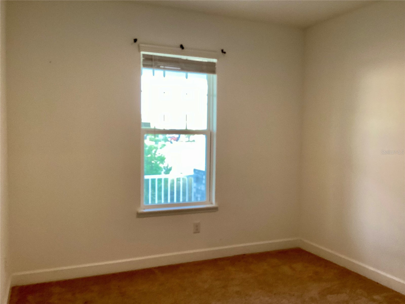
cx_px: 202
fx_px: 363
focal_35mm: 31
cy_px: 152
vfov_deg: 45.4
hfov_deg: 58.4
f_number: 2.4
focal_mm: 3.3
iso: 100
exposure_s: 1/60
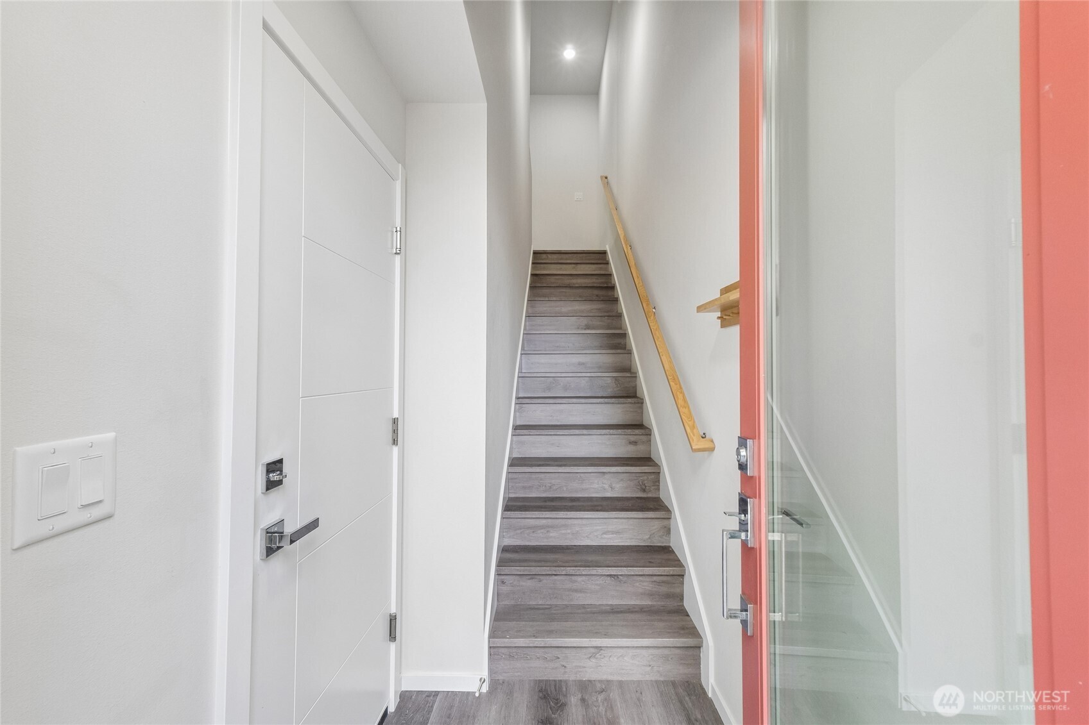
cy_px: 362
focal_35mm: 15
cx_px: 544
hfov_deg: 100.4
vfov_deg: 77.3
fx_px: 454
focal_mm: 10
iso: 250
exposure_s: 1/20
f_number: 9
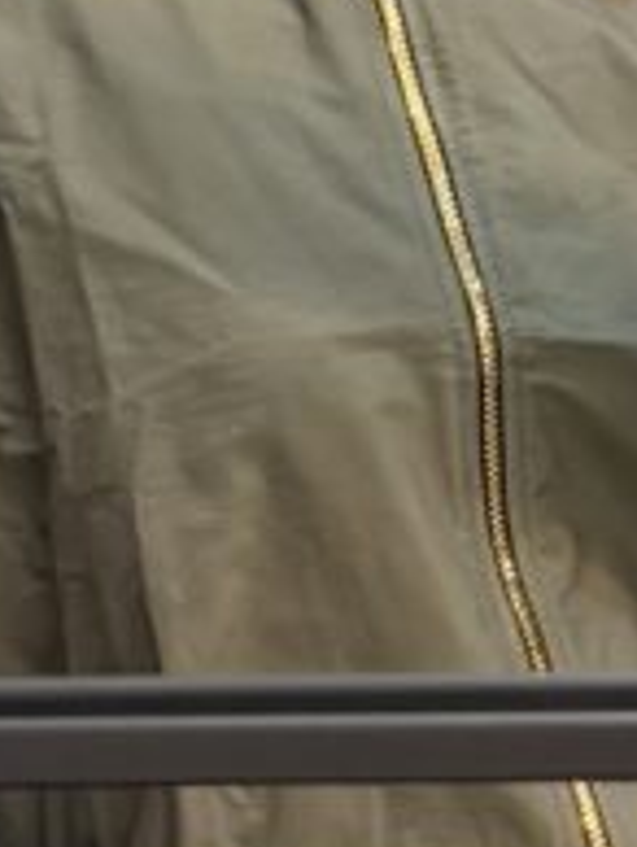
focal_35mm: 274
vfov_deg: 7.2
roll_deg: -0.2
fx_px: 6708
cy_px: 428
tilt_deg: -9.4
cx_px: 1069
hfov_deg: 5.4
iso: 125
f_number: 1.6
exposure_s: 1/33
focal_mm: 5.96
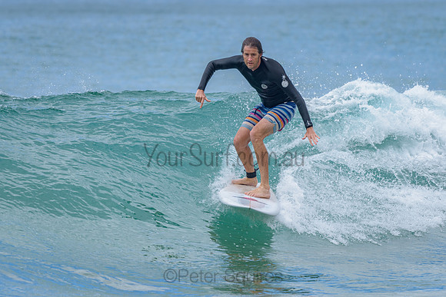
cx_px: 212
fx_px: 5928
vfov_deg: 2.9
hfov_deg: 4.3
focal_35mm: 478
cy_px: 115
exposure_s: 1/2000
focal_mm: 390
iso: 560
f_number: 5.6
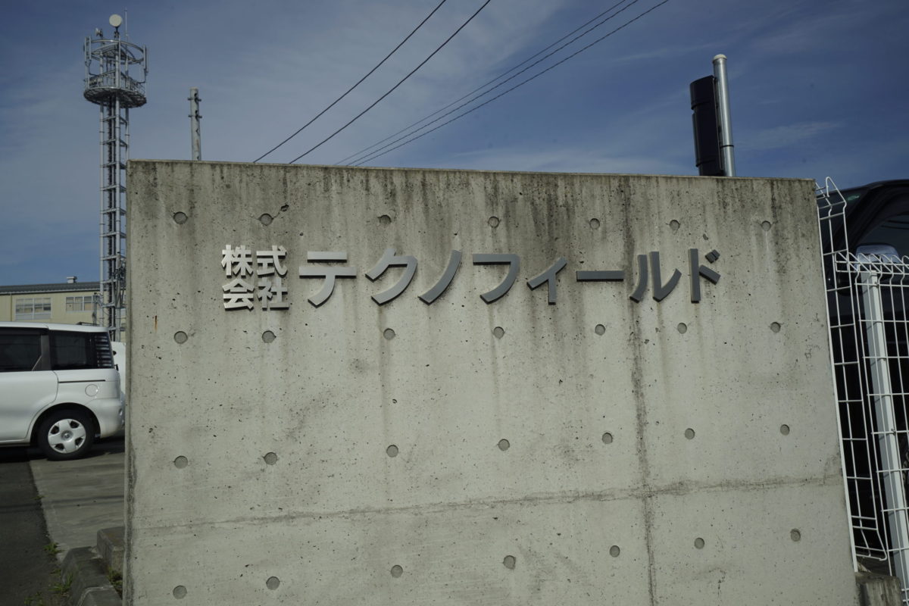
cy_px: 303
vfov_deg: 37.9
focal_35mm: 35
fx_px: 884
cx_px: 454
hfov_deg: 54.4
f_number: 16
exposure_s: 1/60
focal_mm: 35
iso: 125
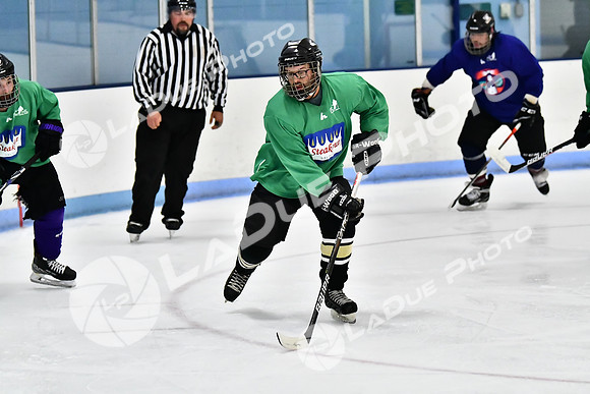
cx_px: 295
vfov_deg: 8.2
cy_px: 197
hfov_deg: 12.2
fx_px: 2754
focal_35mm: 168
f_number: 2.8
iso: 8000
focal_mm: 112
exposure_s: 1/1600
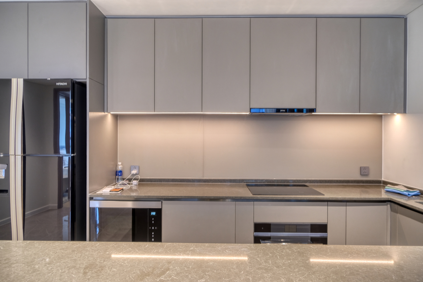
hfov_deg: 76.1
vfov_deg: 55.1
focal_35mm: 23
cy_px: 141
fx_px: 270
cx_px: 212
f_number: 3.5
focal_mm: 15
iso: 500
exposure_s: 1/15
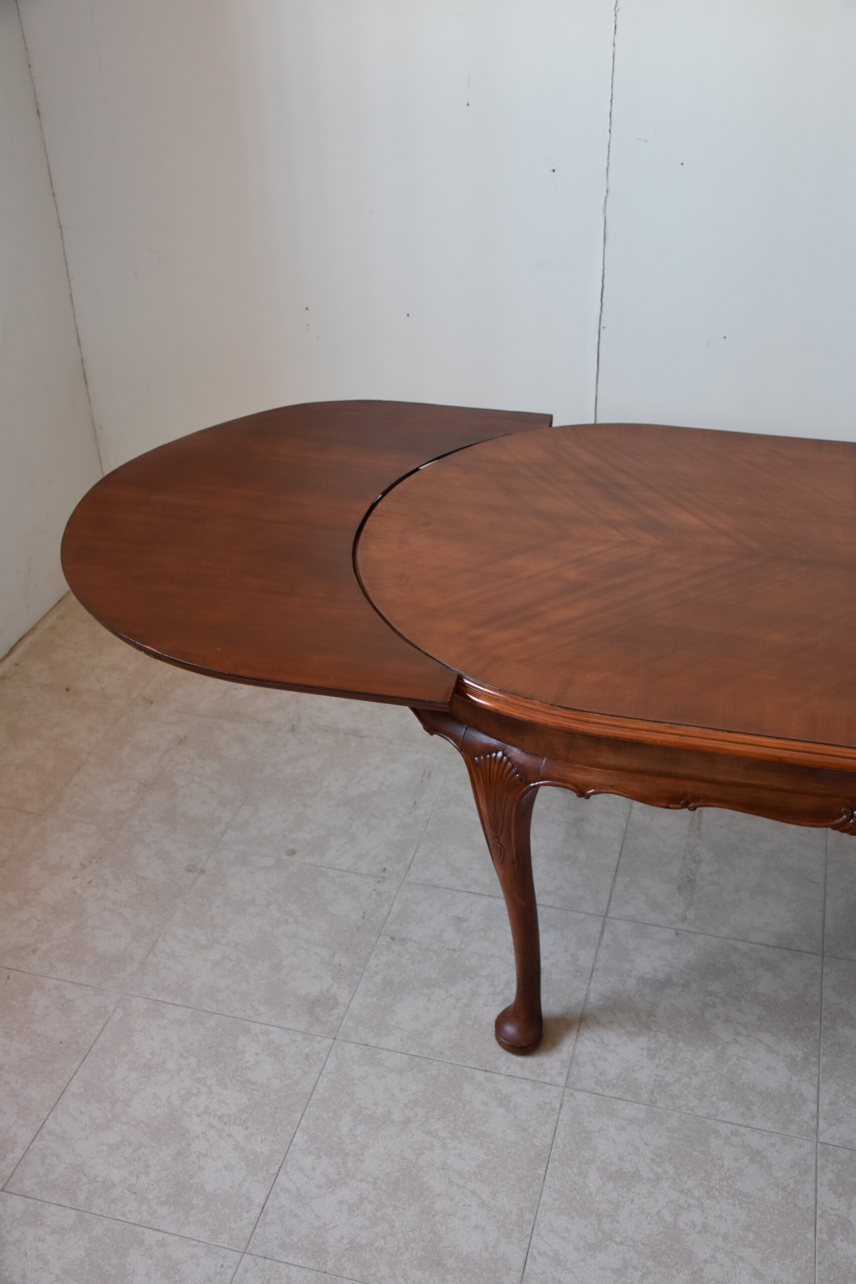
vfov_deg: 55.1
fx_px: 1230
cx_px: 428
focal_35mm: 34
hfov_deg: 38.4
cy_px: 642
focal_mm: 23
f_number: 4.5
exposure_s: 1/80
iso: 800
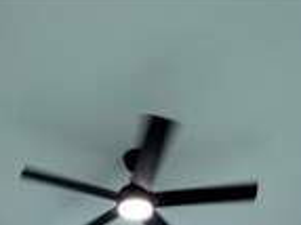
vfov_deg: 22.7
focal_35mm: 47
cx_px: 97
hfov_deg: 39.9
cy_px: 368
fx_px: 408
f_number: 2.2
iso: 100
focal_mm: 2.22
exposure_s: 1/120
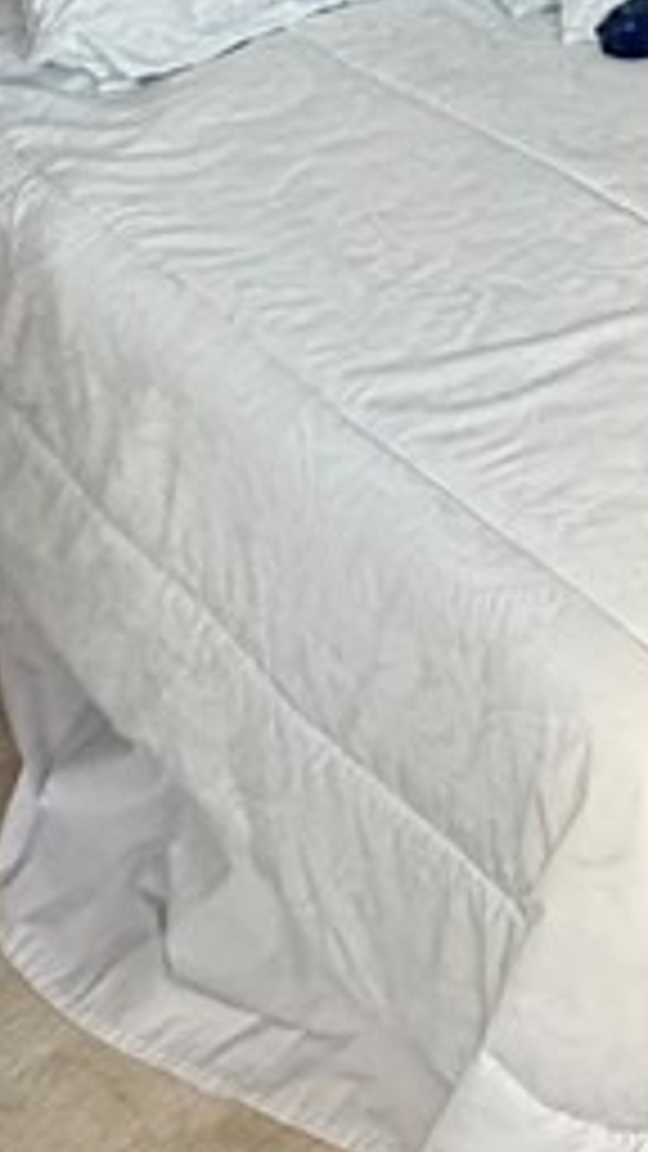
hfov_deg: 14.8
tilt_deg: -10.6
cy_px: -225
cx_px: 1422
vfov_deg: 29.6
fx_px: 1863
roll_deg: -0.4
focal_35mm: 61
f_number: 2.2
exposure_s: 1/91
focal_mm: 2.22
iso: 400
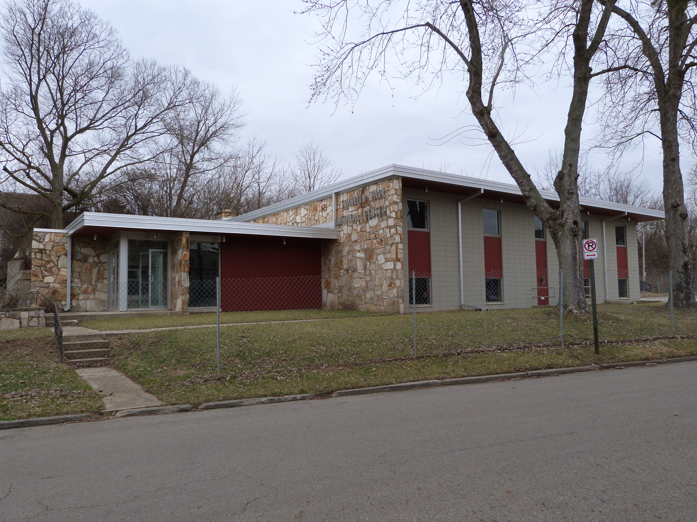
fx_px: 524
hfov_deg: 67.3
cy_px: 261
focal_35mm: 26
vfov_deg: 53.1
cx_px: 348
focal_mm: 4.5
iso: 100
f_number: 4
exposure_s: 1/200
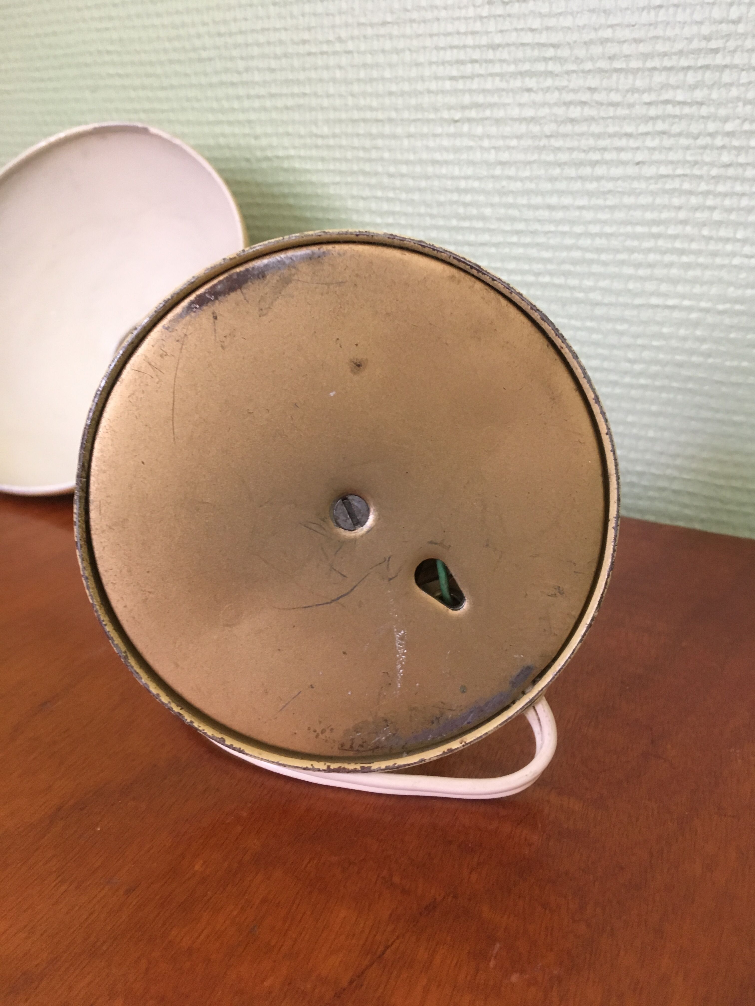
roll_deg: -2.6
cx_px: 378
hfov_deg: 48.2
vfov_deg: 61.7
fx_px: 843
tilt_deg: -21.6
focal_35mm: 29
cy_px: 503
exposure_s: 1/33
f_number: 2.2
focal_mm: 4.15
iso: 160
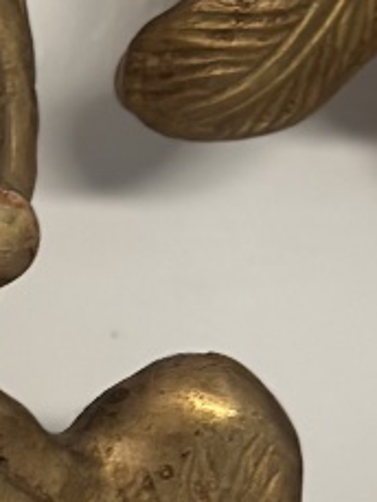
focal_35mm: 251
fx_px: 3641
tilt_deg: +3.8
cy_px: 715
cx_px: -121
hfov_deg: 5.9
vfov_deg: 7.8
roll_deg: -0.8
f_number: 1.78
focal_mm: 6.86
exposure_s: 1/60
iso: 250
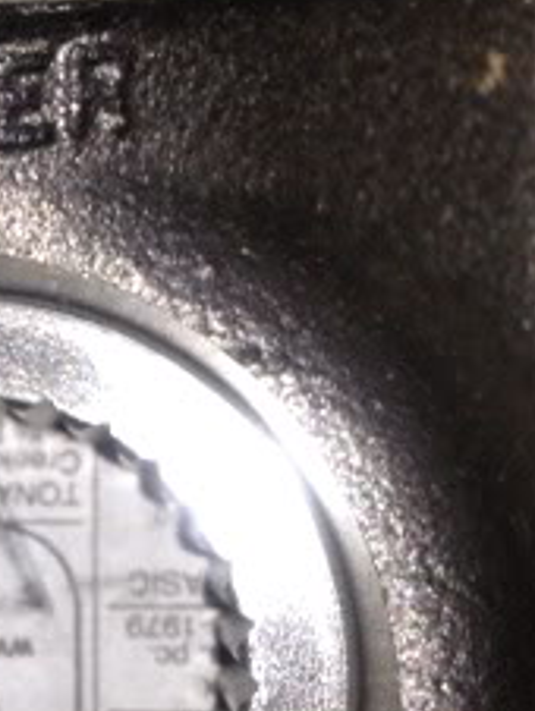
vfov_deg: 19.5
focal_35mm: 99
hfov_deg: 14.2
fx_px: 2036
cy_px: 607
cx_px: -198
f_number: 2.4
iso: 64
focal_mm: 4.3
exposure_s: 1/163
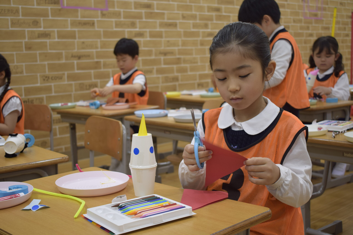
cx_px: 176
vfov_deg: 26.5
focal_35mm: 51
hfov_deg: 38.9
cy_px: 118
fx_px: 500
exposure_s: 1/90
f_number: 4.5
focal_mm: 34
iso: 400
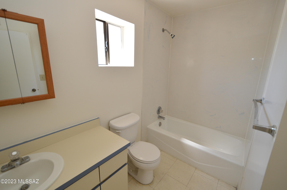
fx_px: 119
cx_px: 144
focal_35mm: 15
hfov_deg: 100.4
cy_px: 95
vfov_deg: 77.2
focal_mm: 10
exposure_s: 1/80
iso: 400
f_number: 4.5
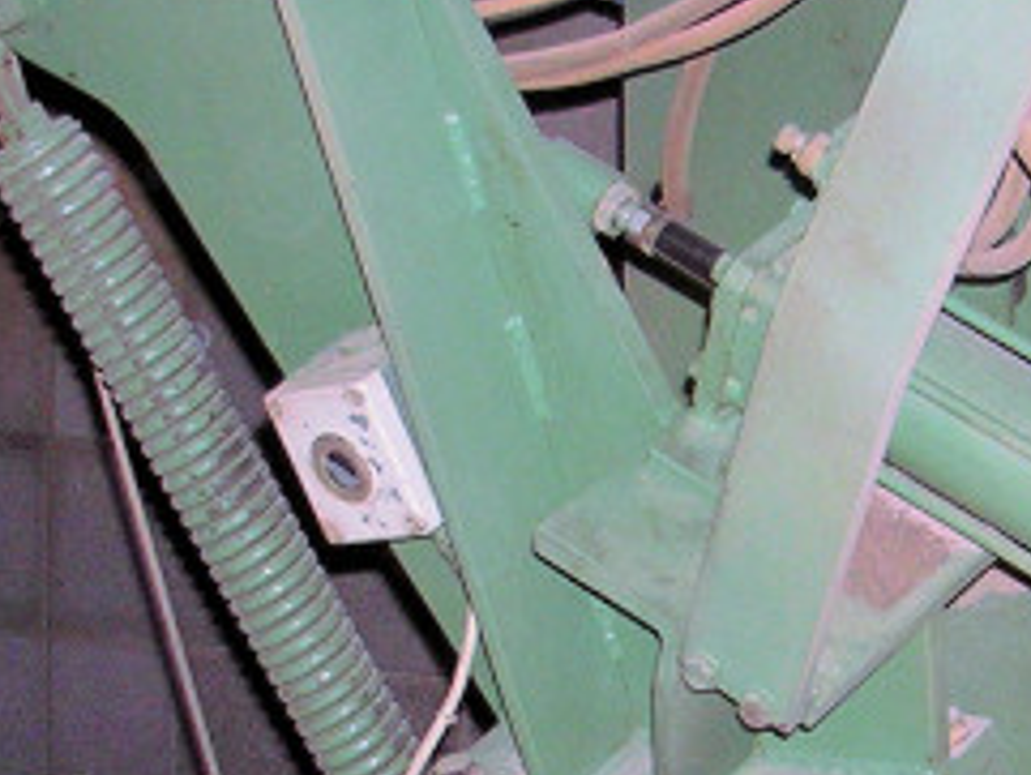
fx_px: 3755
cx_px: 1018
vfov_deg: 11.7
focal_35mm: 126
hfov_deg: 15.4
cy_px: 741
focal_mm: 5.8
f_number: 2.8
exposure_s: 1/60.1
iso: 85
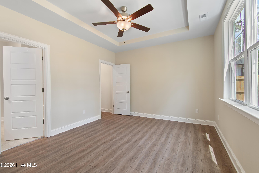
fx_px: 108
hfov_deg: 100.4
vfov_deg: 77.3
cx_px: 130
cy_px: 86
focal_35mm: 15
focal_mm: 10
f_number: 4.5
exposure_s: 1/8
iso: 100
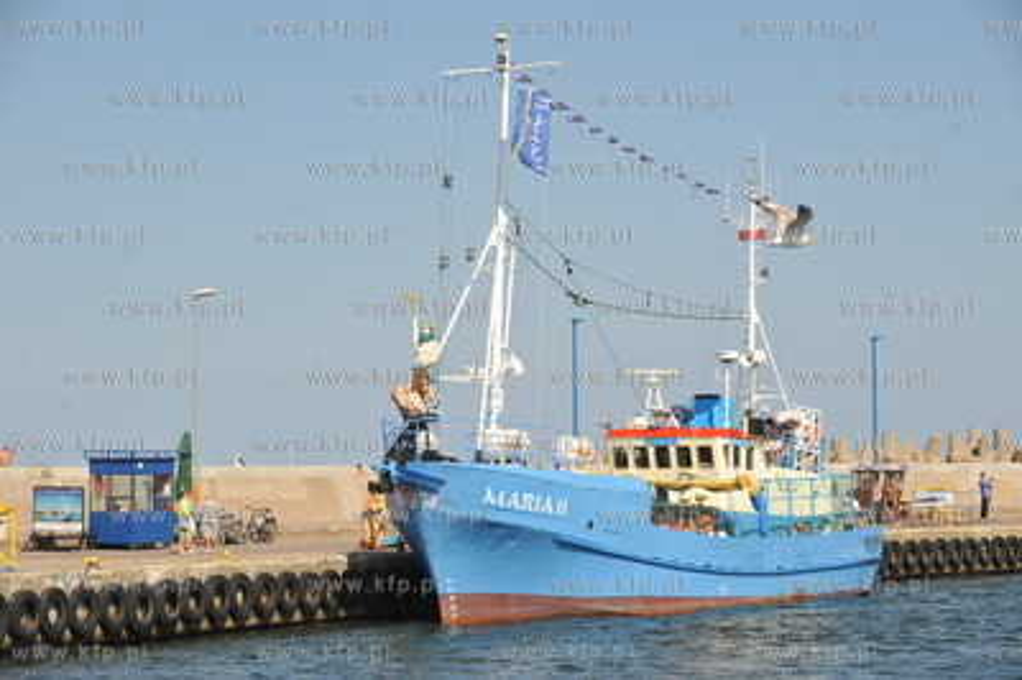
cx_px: 511
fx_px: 2978
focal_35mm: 105
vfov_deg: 13.0
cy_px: 340
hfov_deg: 19.5
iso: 200
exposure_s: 1/500
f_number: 9
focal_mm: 105
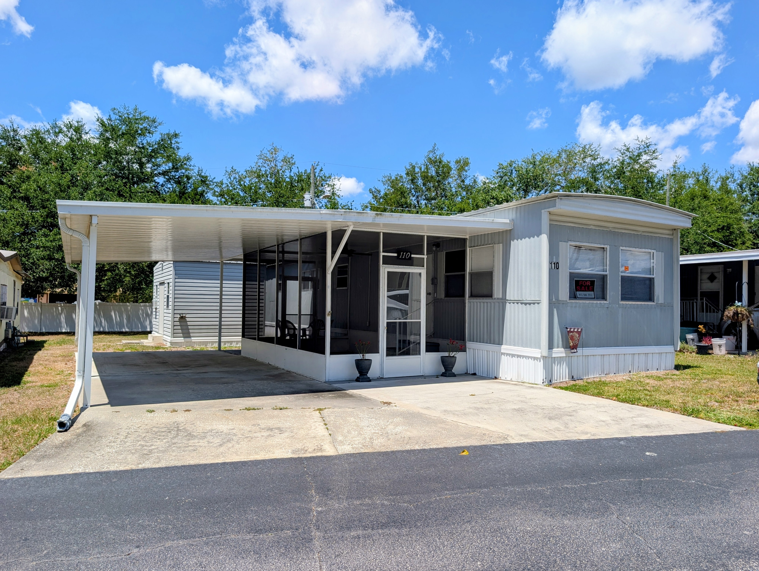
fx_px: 527
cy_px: 286
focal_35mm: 24
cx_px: 380
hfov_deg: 71.5
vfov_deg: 56.9
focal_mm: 6.9
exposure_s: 1/1203
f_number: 1.68
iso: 21
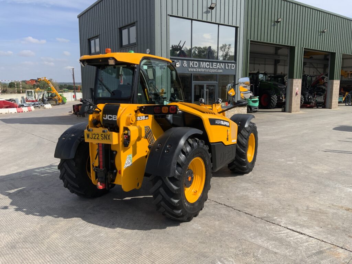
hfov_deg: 61.7
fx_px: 295
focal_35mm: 29
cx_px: 176
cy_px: 132
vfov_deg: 48.2
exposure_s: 1/1786
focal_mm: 3
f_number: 1.8
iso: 16
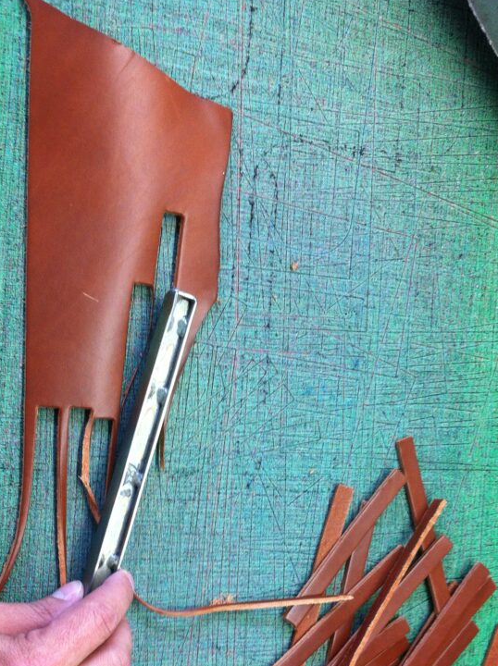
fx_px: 961
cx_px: 224
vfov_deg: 37.6
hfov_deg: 29.0
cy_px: 467
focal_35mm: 50
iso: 80
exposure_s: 1/60
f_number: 2.8
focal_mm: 3.85
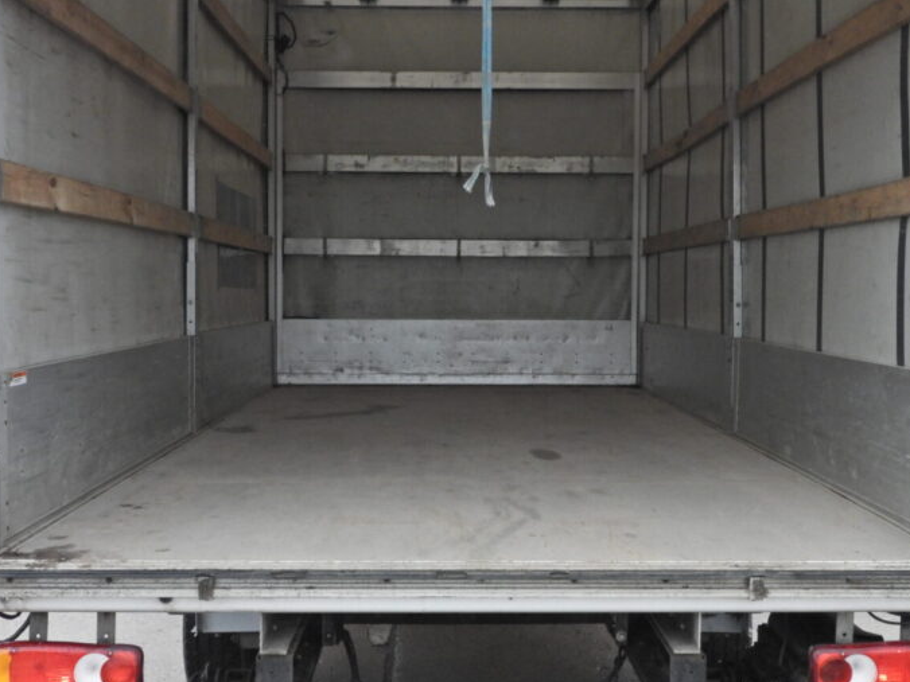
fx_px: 1052
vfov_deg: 36.0
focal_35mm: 40
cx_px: 462
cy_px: 336
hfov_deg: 46.8
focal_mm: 6.8
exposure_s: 1/250
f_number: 8
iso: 800
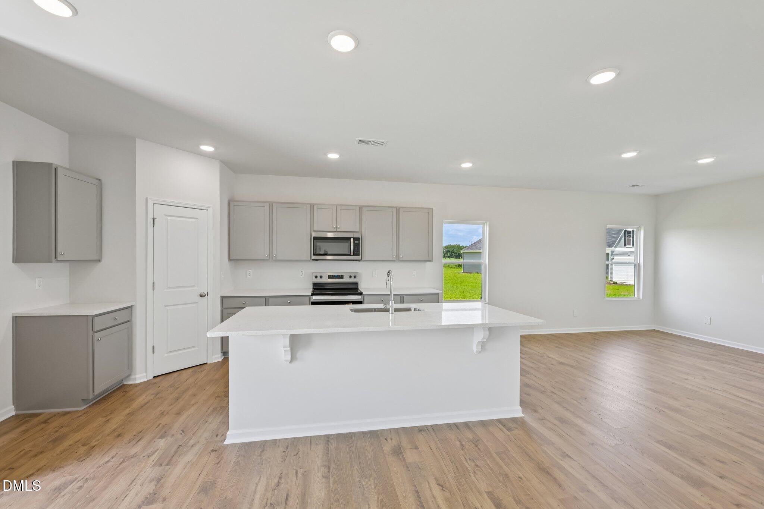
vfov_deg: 81.2
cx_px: 382
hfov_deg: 104.3
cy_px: 254
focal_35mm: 14
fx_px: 297
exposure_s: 1/40
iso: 110
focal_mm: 14
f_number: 8
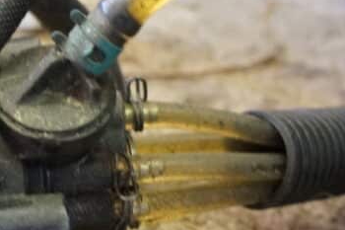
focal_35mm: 79
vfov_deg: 17.0
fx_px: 757
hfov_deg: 25.0
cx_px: 46
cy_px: 206
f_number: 3.5
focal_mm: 18
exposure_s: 1/25
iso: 3200
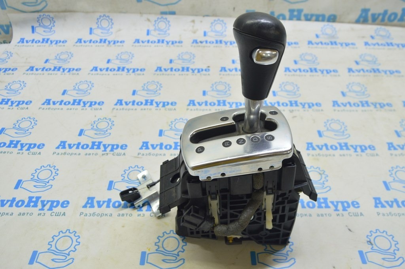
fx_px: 354
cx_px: 202
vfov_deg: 41.6
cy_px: 134
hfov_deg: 59.5
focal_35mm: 32
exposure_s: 1/20
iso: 400
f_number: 5.6
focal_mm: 21
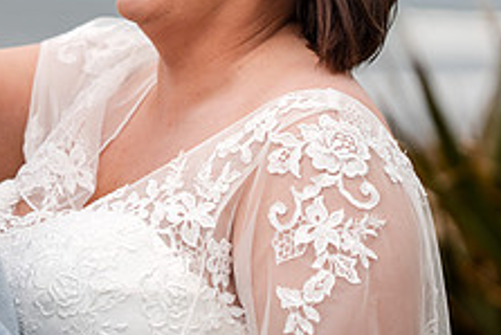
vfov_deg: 6.2
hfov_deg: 9.3
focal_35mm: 221
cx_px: 63
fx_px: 3077
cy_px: -37
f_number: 2.2
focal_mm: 85
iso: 100
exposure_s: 1/4000
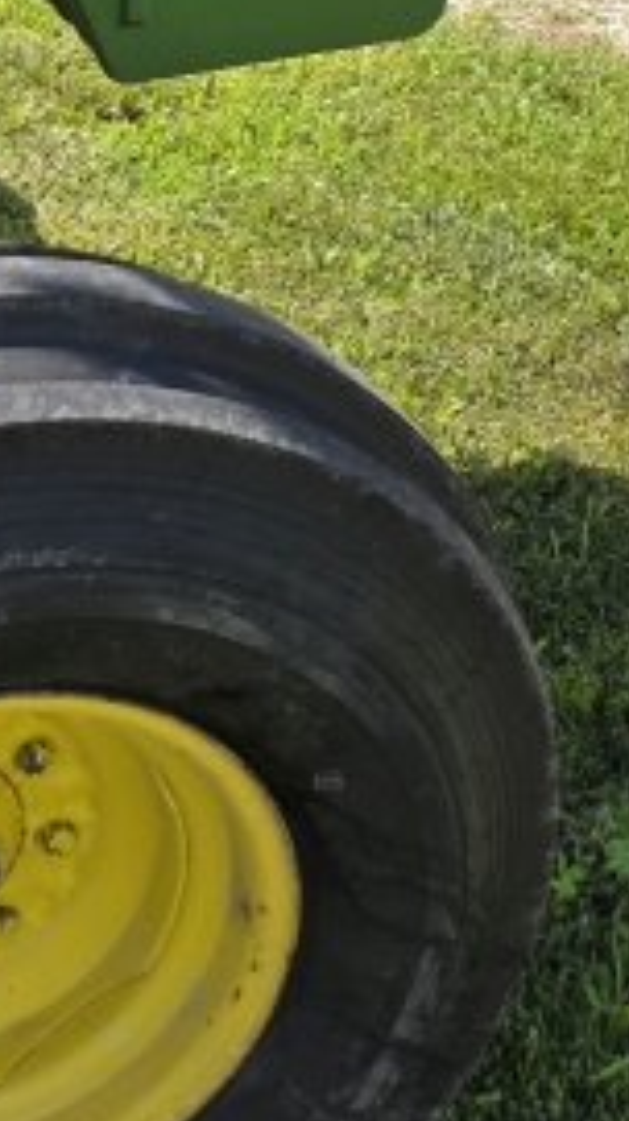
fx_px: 2110
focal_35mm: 71
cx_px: -257
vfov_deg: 27.7
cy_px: -54
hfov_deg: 15.8
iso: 80
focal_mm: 6.3
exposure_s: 1/2985
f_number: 1.7
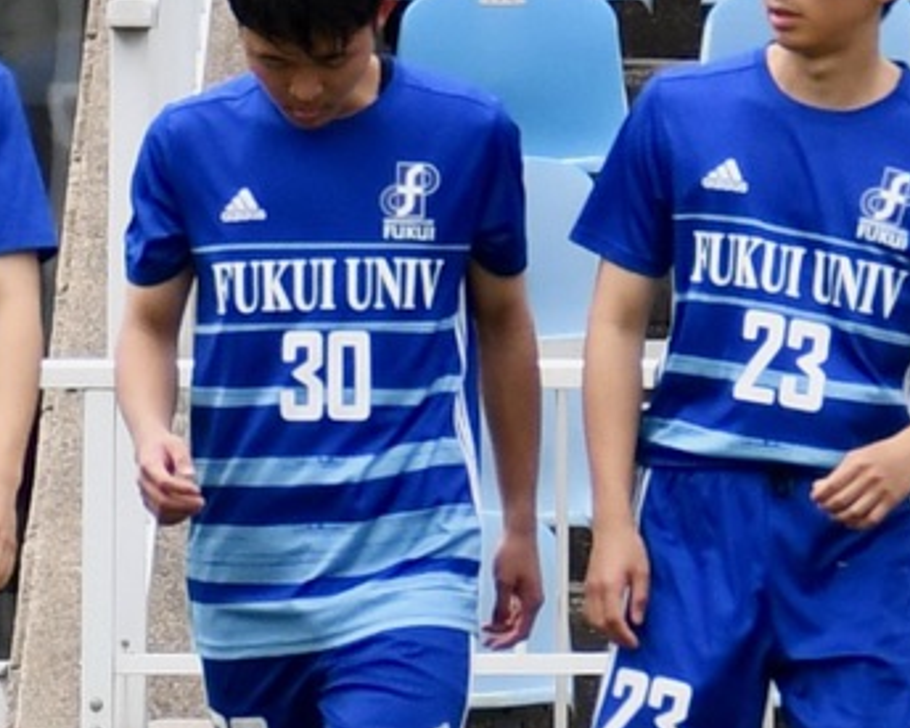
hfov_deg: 1.0
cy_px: 432
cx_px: -365
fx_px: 50753
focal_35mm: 1885
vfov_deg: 0.8
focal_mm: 200
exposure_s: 1/1250
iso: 400
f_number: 6.3
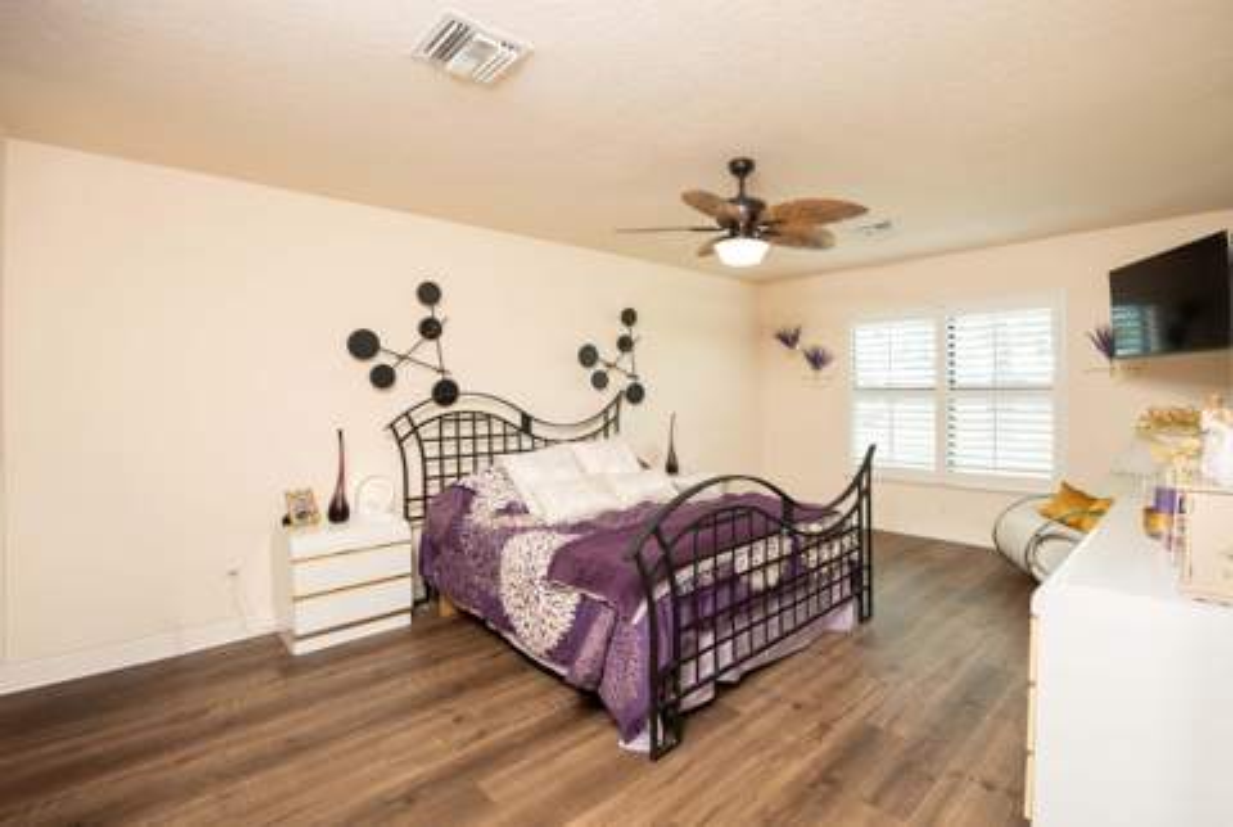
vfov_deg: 73.8
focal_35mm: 16
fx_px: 550
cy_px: 387
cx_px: 661
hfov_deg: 96.3
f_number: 4
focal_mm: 10
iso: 400
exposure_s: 1/125
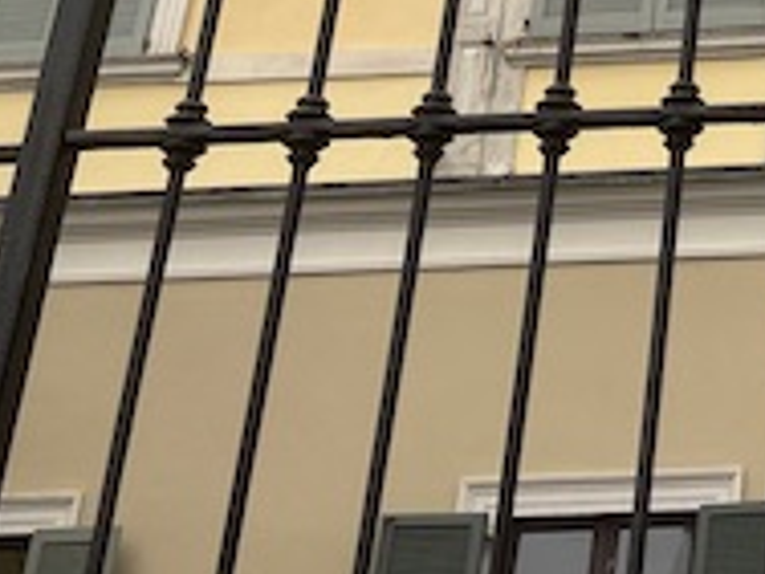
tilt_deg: +28.0
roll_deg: +0.0
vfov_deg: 14.8
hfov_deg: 18.3
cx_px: 1204
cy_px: -271
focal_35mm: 93
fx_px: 2055
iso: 32
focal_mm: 5.1
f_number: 1.6
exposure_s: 1/392
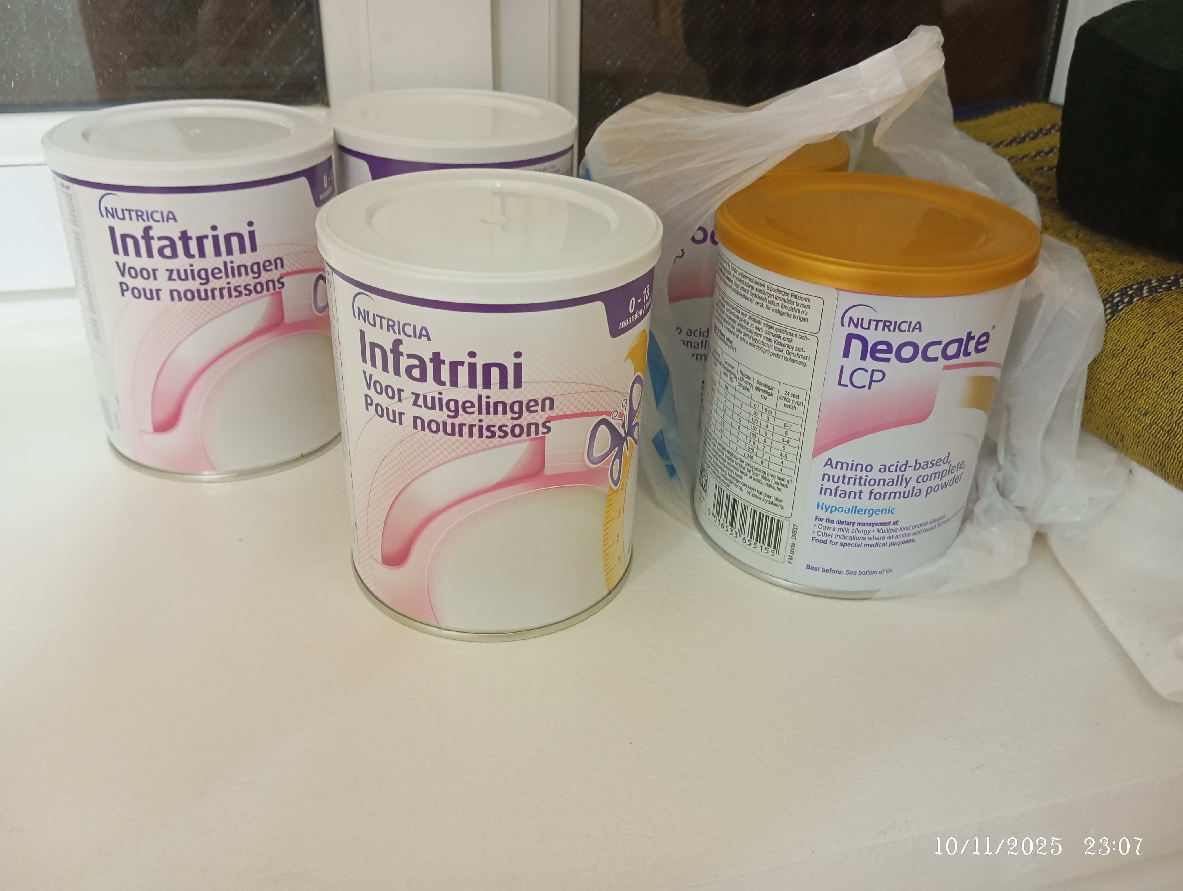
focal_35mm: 28
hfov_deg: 63.4
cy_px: 446
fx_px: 958
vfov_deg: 49.9
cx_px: 592
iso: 2138
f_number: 1.8
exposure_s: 1/25
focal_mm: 4.22
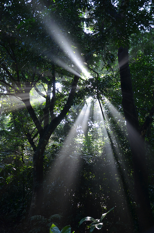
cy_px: 116
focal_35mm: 39
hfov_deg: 34.0
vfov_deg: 49.7
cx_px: 77
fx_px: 252
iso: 400
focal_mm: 26
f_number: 4.5
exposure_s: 1/80
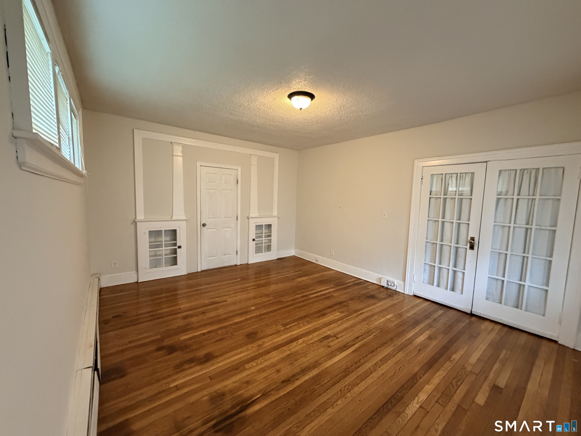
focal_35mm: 14
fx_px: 235
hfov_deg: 102.1
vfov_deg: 85.7
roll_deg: -1.4
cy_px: 218
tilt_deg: -4.9
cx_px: 290
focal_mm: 2.22
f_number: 2.2
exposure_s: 1/60
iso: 640
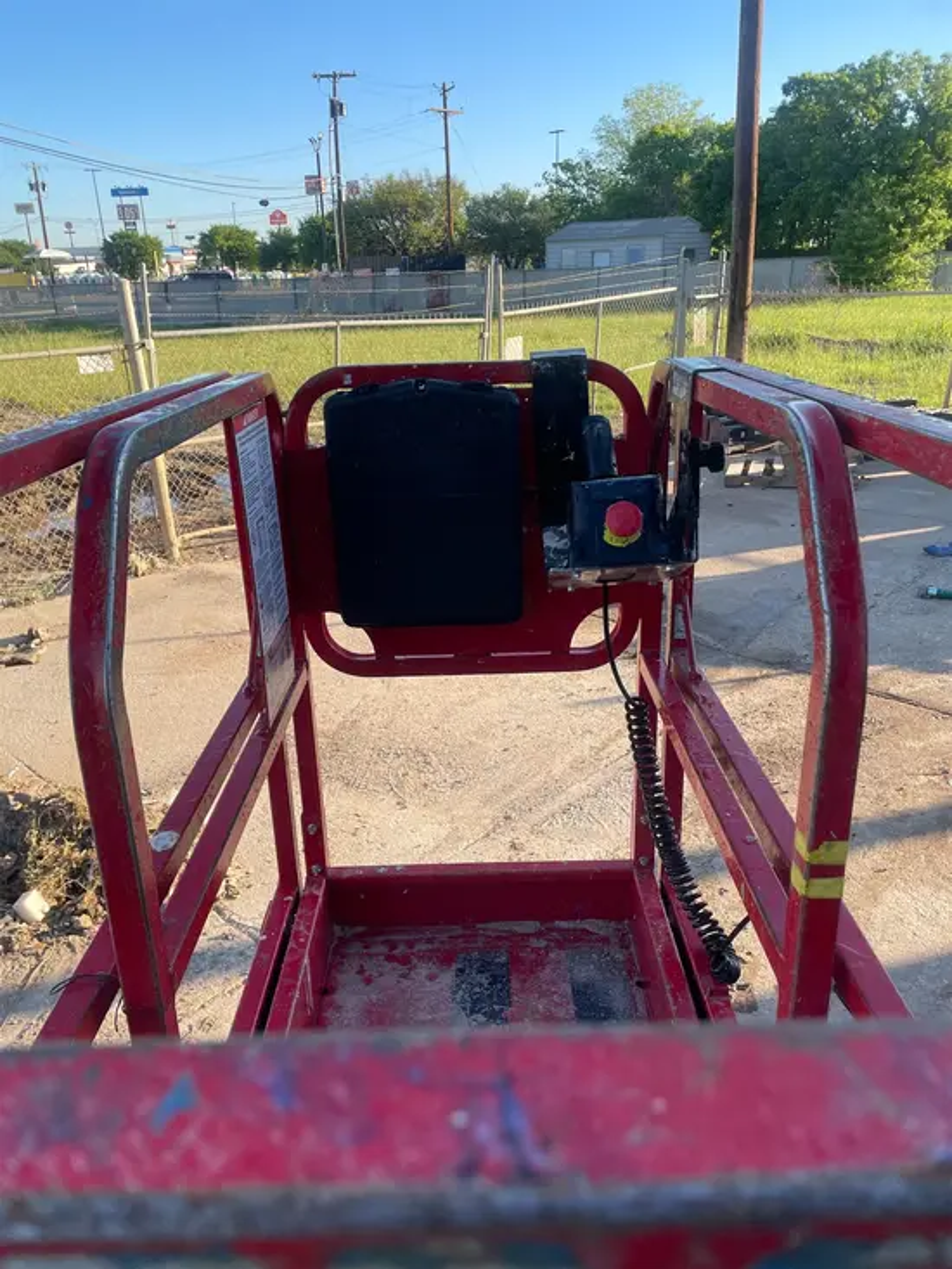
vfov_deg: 67.3
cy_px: 634
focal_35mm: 26
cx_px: 476
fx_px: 953
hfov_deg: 53.1
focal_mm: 4.2
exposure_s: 1/796
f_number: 1.6
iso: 32
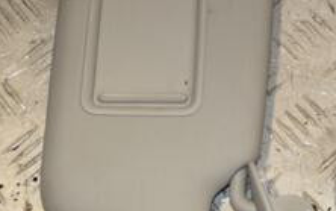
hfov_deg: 19.7
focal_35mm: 103
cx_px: 306
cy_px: -15
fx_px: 947
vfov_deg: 12.5
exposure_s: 1/200
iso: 800
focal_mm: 25
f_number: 9
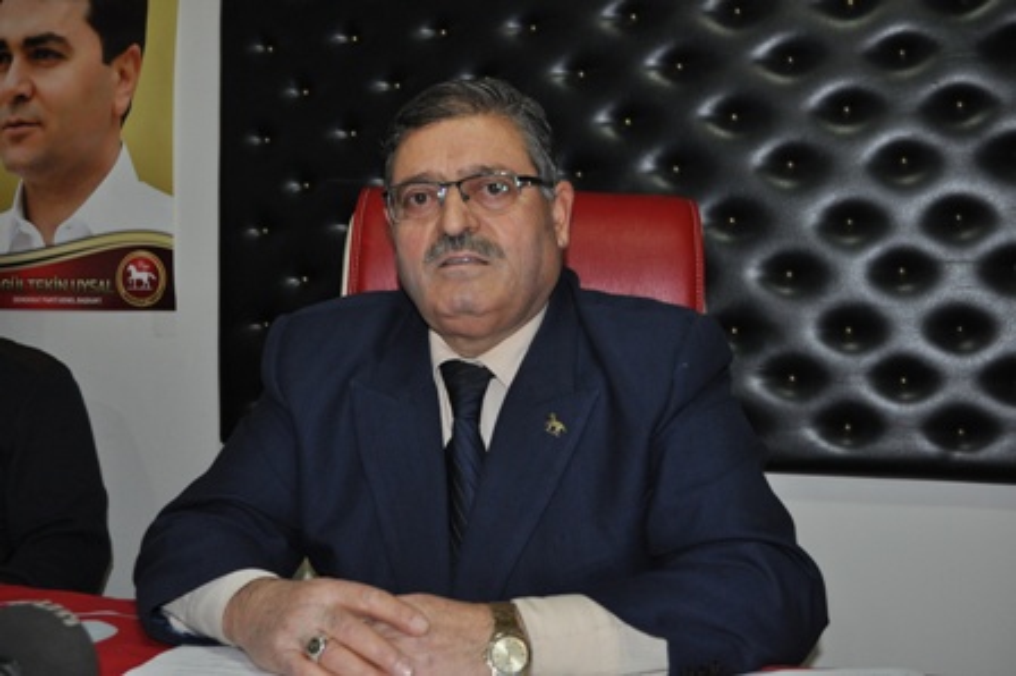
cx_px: 508
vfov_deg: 28.0
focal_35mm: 48
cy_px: 338
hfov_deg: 41.1
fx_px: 1354
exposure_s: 1/60
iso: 800
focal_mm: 32
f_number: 4.8
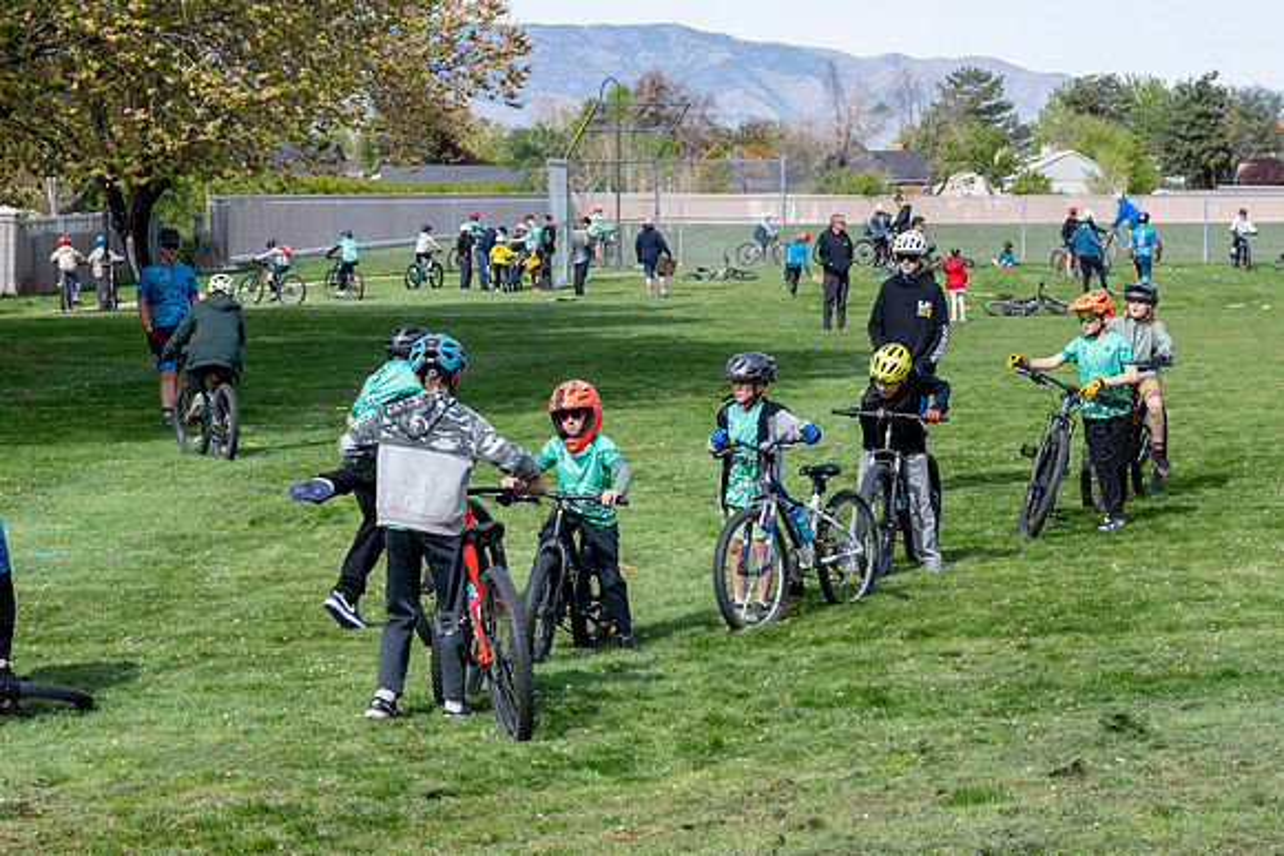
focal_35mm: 105
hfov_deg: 19.5
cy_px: 428
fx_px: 3746
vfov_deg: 13.0
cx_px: 642
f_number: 11
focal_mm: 70
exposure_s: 1/160
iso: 200
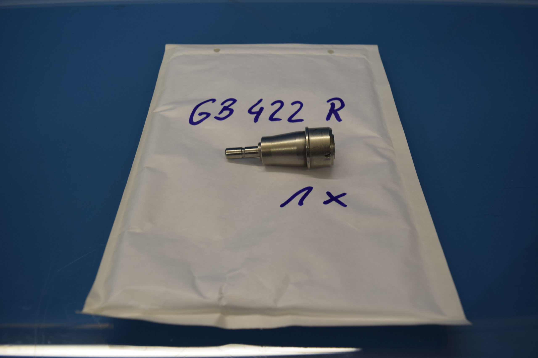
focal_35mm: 27
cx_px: 269
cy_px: 179
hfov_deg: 67.4
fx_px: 403
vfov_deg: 47.9
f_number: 4.8
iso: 400
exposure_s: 1/90
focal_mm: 18
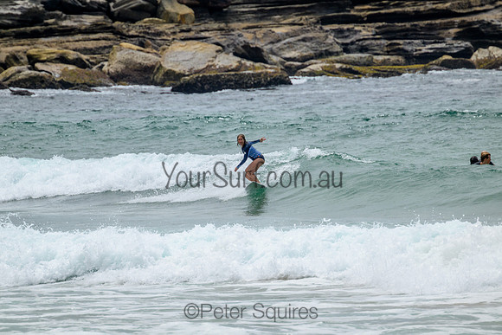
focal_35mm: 800
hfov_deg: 2.6
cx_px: 251
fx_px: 11158
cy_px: 168
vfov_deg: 1.7
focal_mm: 800
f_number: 11
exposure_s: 1/2000
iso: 640
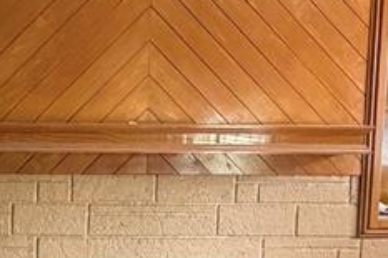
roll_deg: -0.5
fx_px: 689
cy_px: 195
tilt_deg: -6.0
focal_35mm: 64
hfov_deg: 29.3
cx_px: -2
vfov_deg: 21.0
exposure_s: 1/113
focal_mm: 2.22
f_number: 2.2
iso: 320
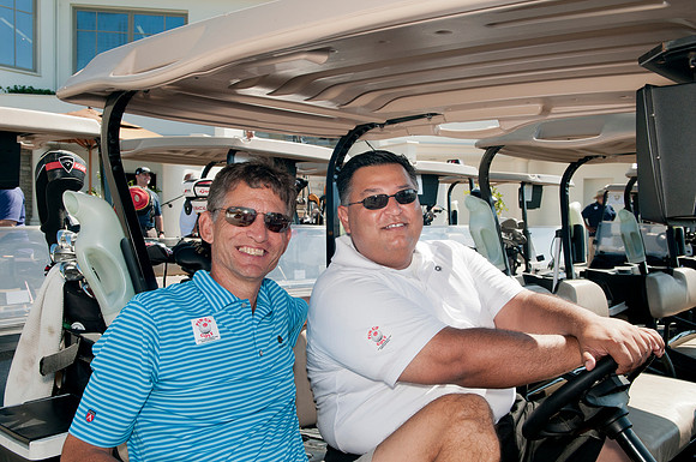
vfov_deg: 36.8
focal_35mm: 36
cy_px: 231
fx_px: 695
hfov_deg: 53.2
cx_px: 348
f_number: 8
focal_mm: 24
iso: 200
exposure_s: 1/250
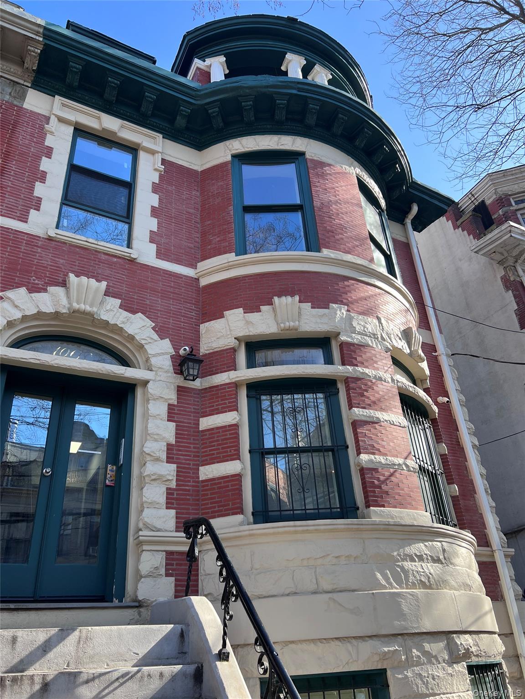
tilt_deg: +31.3
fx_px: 526
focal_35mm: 26
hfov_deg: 53.1
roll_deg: +4.0
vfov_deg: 67.3
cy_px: 350
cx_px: 262
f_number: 1.5
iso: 50
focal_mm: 5.7
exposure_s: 1/654
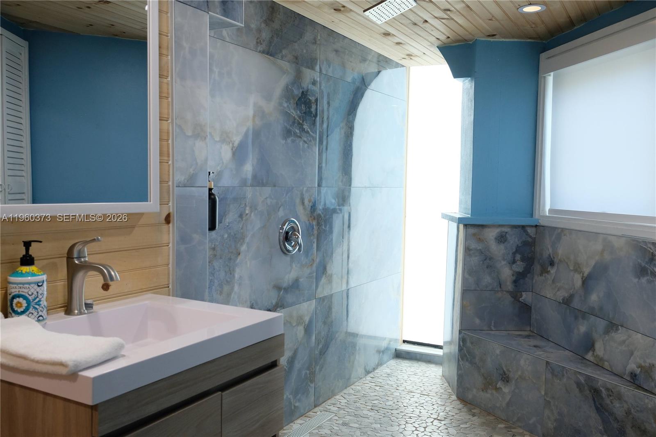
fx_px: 583
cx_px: 328
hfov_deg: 58.7
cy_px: 218
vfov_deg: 41.1
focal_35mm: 32
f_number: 5
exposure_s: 1/60
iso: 1250
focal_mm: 21.4
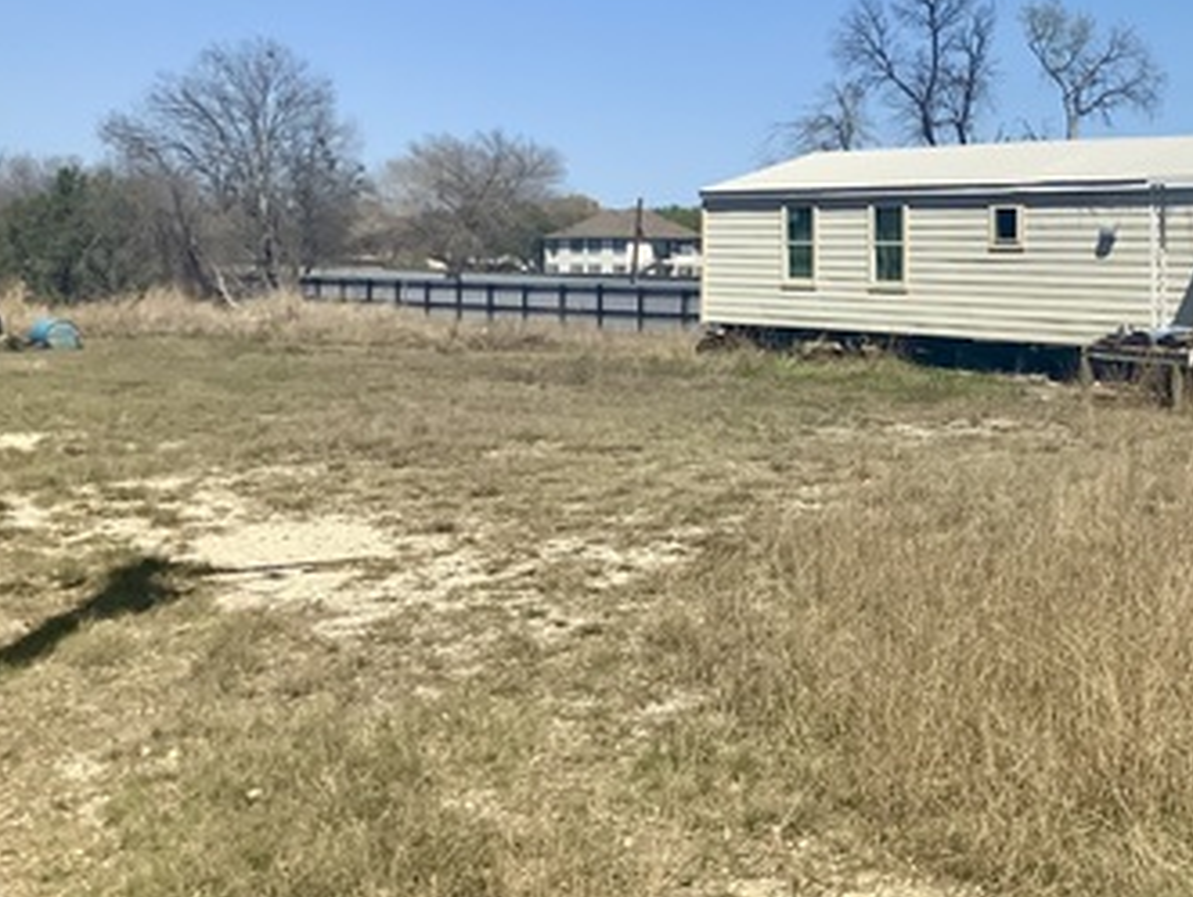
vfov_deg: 26.1
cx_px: 1063
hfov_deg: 32.7
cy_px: 389
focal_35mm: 56
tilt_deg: -2.1
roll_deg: -0.7
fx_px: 1932
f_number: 1.8
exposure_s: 1/2801
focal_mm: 3
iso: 16
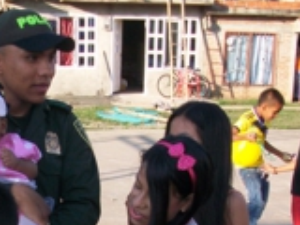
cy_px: 227
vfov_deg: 18.0
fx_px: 693
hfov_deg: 24.1
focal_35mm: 80
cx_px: 62
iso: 64
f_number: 2.8
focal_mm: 5.7
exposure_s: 1/320
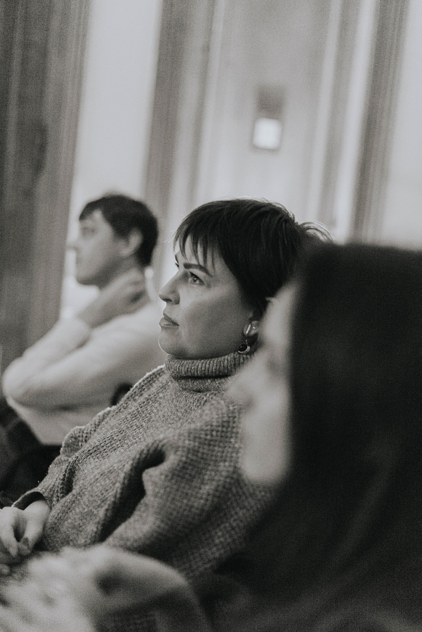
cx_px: 211
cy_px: 316
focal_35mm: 50
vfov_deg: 39.6
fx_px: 878
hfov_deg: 27.0
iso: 6400
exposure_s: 1/100
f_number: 1.8
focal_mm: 50
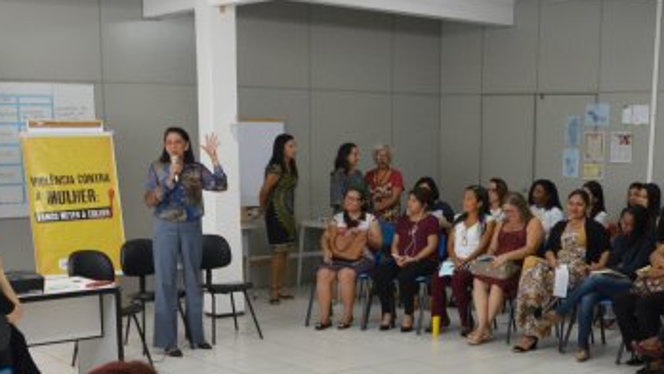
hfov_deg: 38.2
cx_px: 425
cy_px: 384
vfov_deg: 21.4
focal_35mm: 54
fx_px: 951
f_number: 5.6
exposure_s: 1/60
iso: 1600
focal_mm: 18
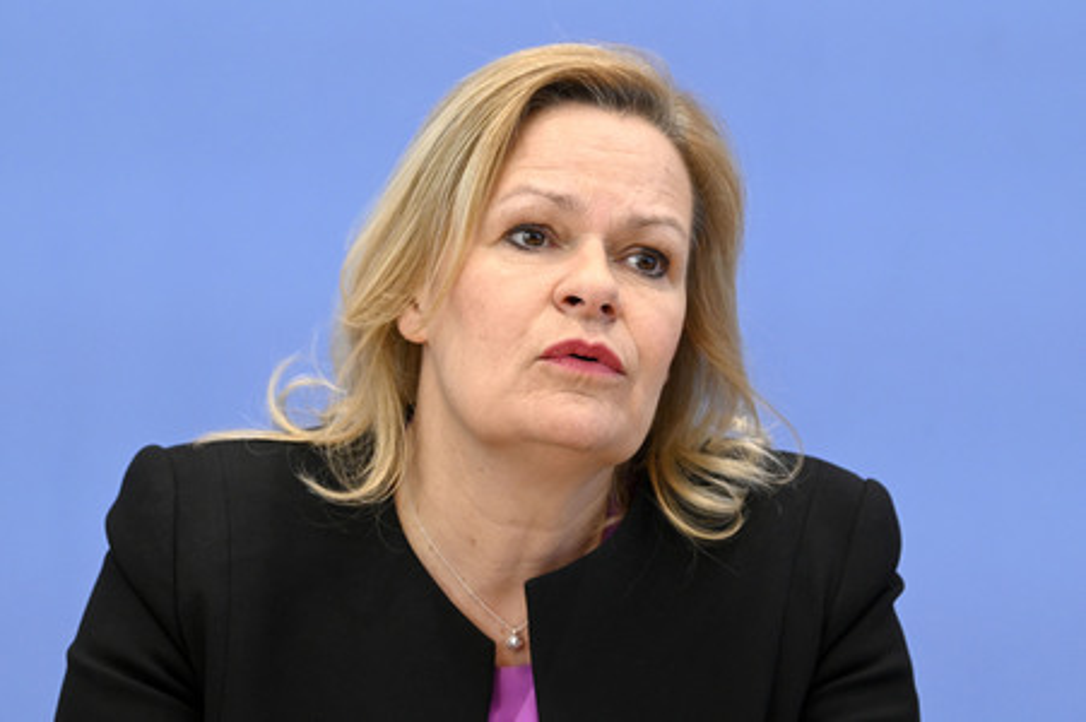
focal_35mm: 150
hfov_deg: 13.7
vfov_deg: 9.1
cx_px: 543
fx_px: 4522
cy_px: 361
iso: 4000
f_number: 5.6
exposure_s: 1/640
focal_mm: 150
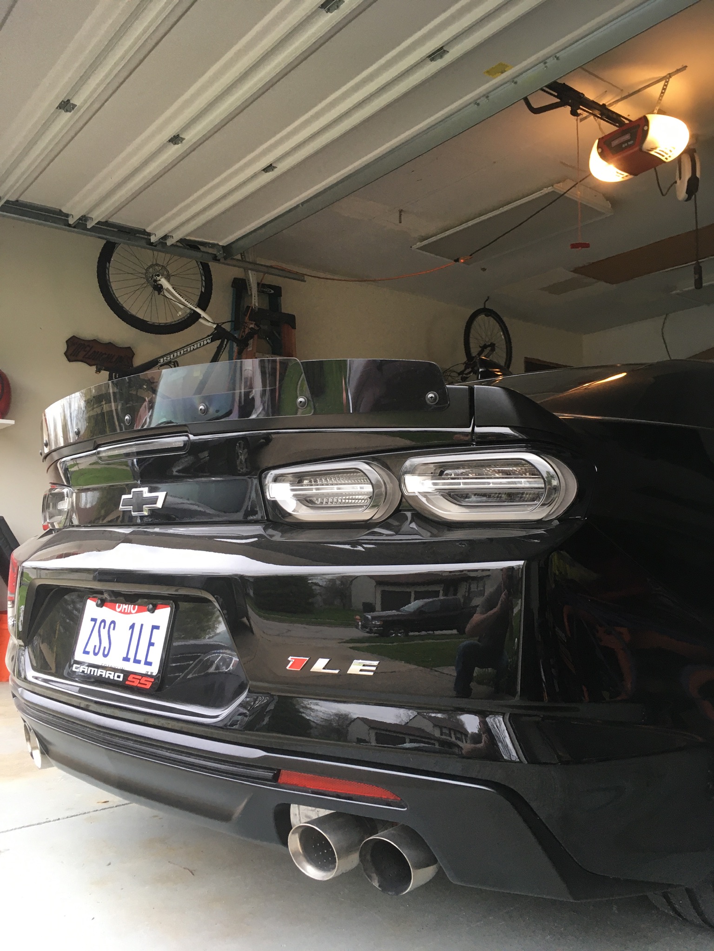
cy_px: 476
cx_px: 357
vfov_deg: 61.7
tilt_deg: +4.9
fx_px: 798
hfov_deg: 48.2
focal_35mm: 29
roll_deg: +0.1
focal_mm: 4.15
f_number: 2.2
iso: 40
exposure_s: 1/30
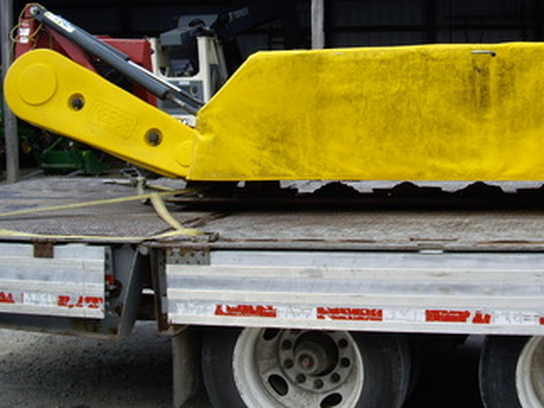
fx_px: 1005
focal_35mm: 64
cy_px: 147
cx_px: 382
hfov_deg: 30.0
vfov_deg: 22.8
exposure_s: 1/60
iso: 64
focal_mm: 7.9
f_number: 8
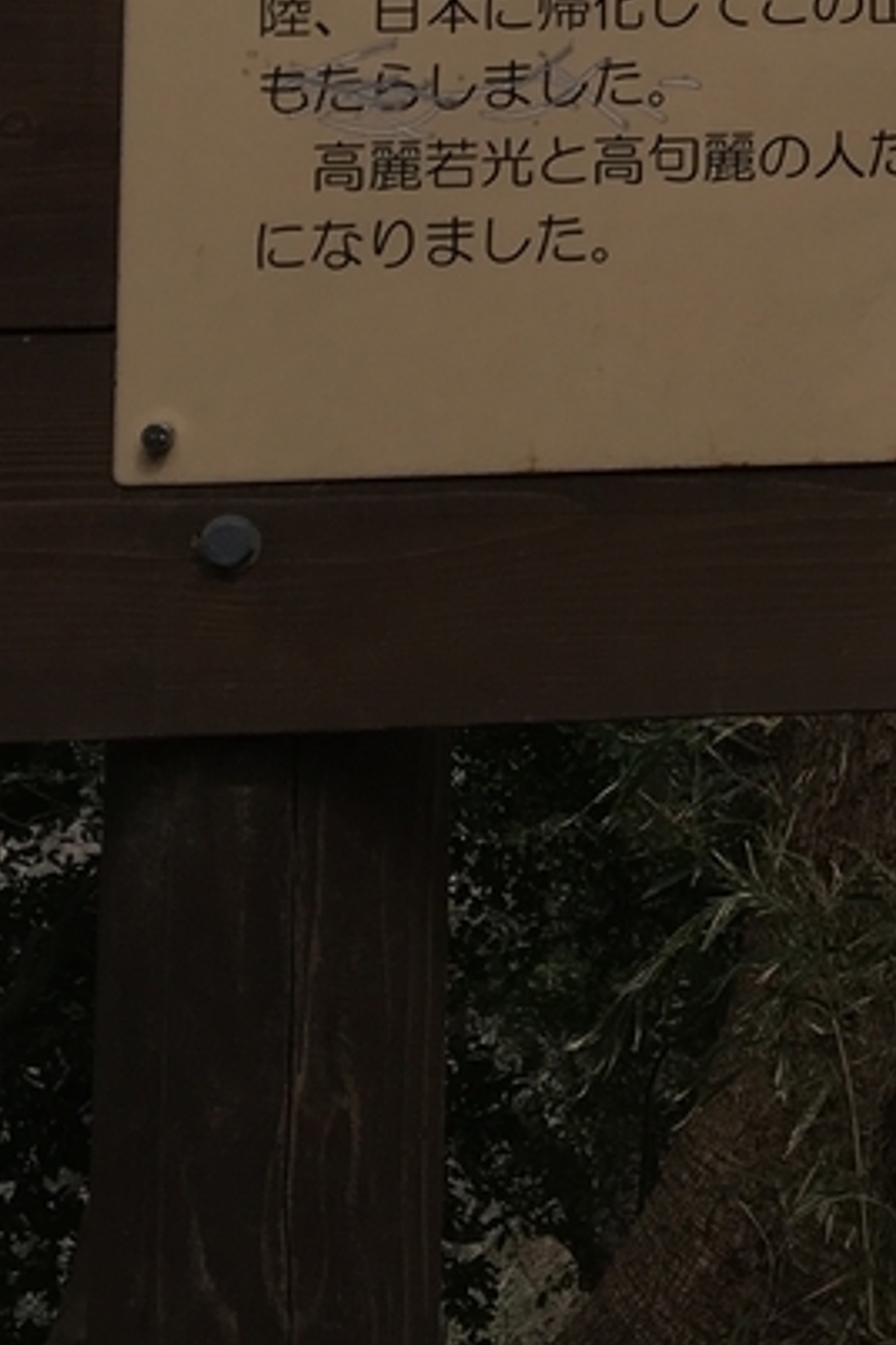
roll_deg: +0.2
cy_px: -77
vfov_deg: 21.6
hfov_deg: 14.0
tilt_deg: +6.6
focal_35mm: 90
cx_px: 1461
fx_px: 3360
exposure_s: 1/411
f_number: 2.2
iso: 25
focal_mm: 4.15
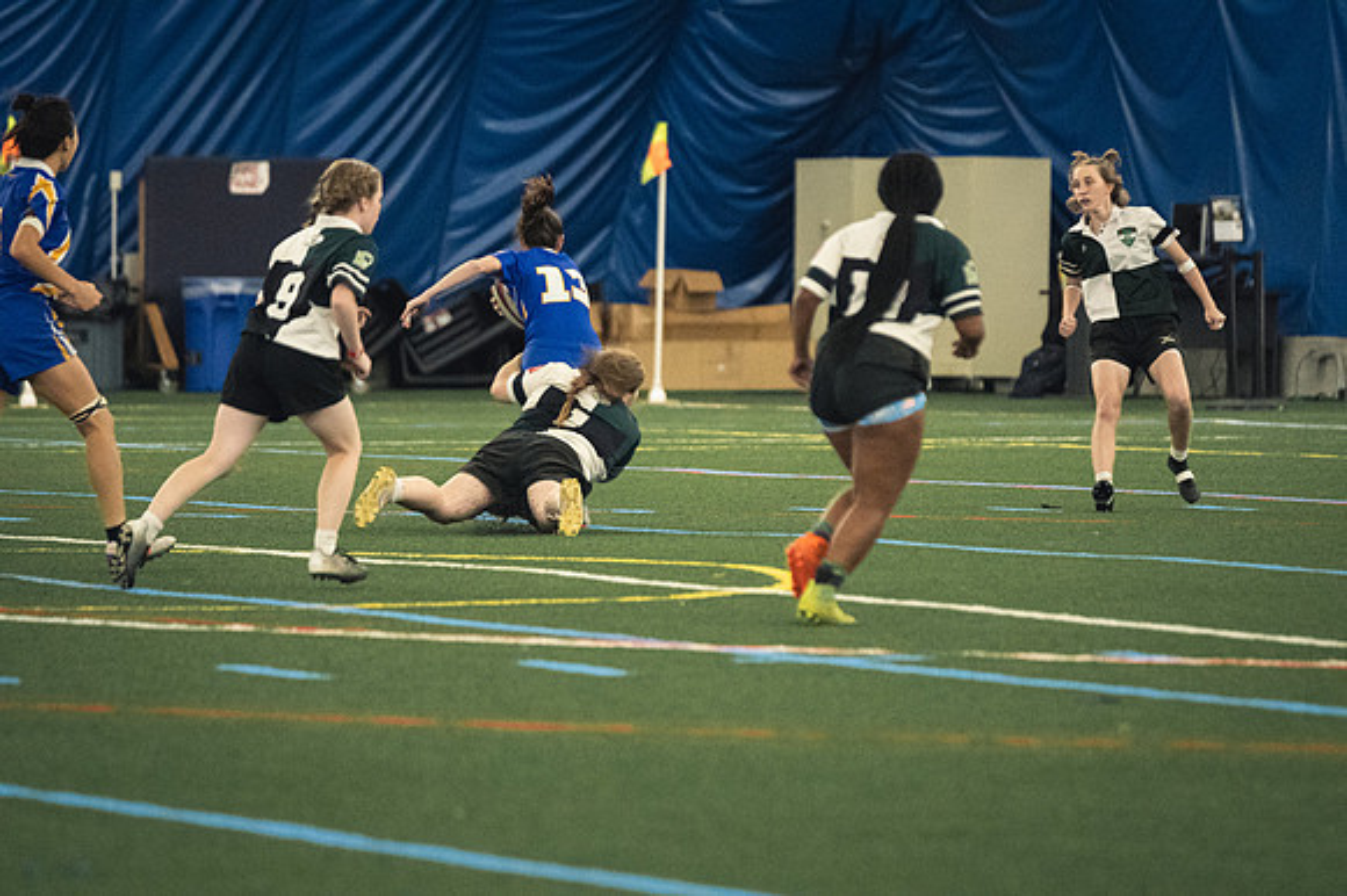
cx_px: 674
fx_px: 11218
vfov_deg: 4.6
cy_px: 448
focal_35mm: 300
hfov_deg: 6.9
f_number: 2.8
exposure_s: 1/500
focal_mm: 200
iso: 10000
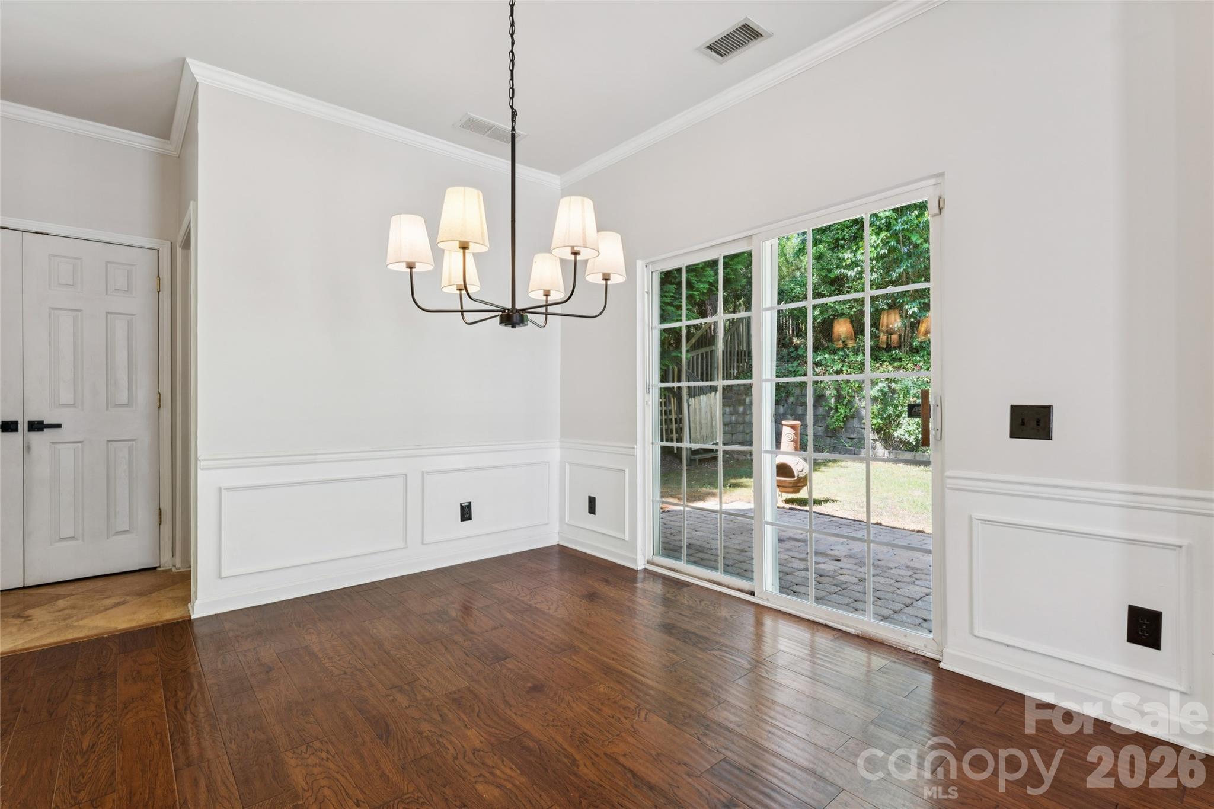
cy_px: 404
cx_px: 607
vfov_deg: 71.1
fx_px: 566
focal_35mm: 17
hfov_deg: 94.0
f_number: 13
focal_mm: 16.8
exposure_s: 1/3.33
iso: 100
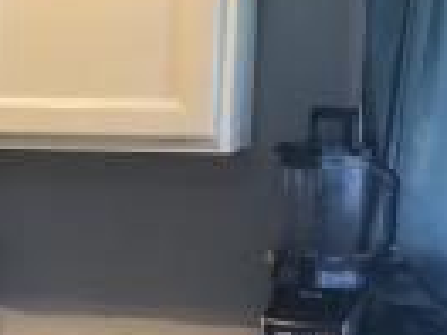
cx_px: -112
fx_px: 1756
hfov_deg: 14.0
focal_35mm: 136
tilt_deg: -10.4
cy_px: 386
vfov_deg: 10.7
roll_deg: -1.2
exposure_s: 1/24
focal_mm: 4
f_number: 1.8
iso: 40
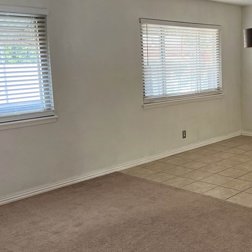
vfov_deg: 36.0
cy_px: 116
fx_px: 387
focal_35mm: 47
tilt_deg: -10.2
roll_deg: +0.3
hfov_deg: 34.3
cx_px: 220
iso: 80
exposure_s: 1/121
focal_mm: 5.7
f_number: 1.5
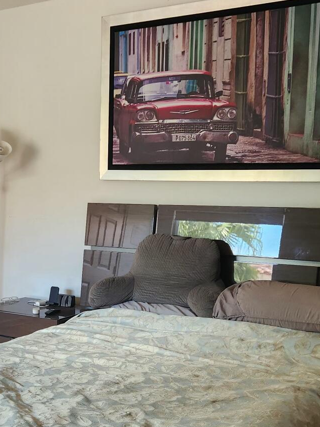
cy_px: 307
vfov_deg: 35.0
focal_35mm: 54
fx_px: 666
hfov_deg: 26.6
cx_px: 68
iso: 200
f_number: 1.8
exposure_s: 1/120
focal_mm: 5.4
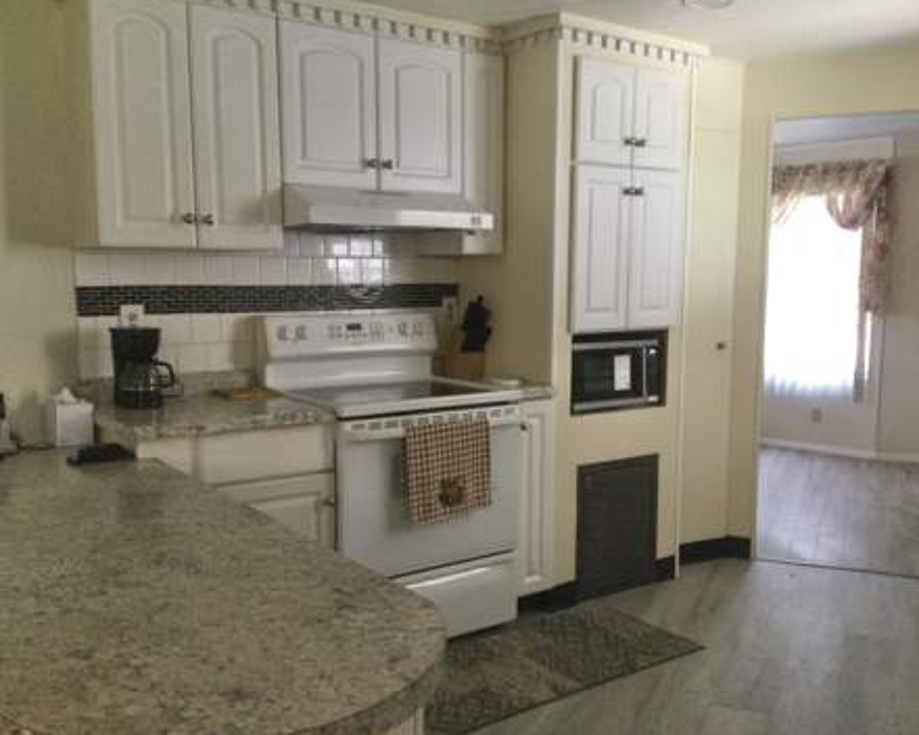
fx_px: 898
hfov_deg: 54.2
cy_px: 364
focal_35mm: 33
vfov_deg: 44.5
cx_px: 434
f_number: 2.4
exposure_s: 1/30
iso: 125
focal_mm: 3.3
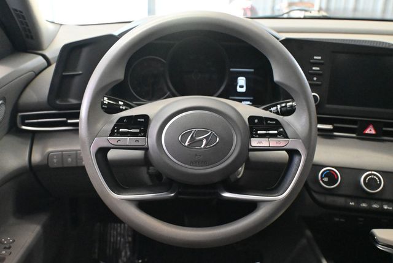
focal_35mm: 39
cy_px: 132
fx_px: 426
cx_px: 196
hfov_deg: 49.5
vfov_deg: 34.3
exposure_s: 1/60
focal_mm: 26
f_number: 4.5
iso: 11400
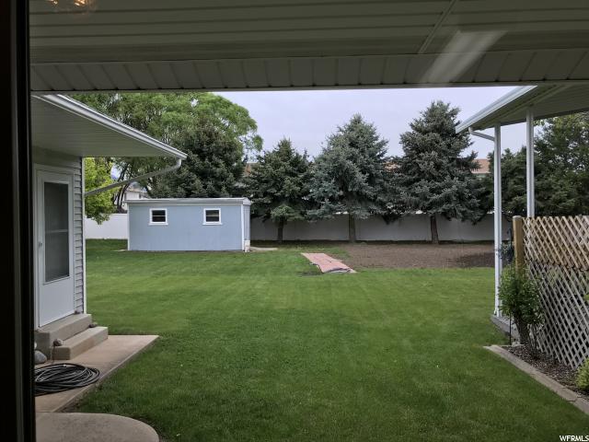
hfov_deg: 63.4
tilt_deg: +0.1
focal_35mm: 28
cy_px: 221
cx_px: 294
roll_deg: +0.9
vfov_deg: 49.7
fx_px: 476
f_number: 1.8
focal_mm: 3.99
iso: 20
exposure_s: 1/374
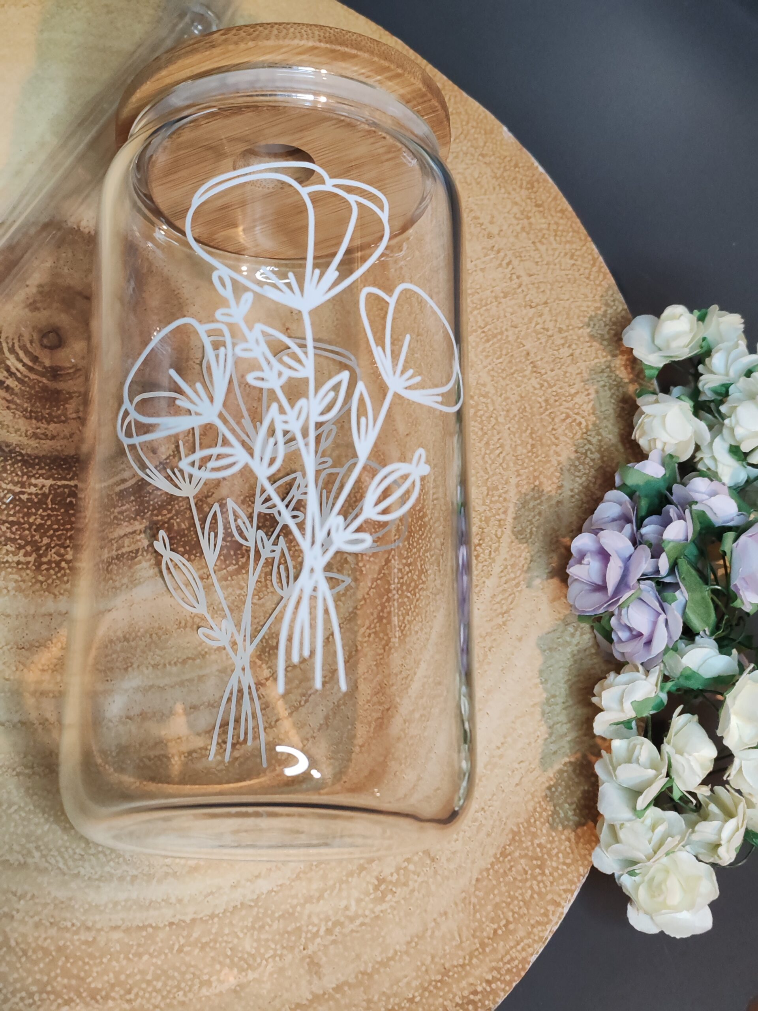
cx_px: 379
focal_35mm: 54
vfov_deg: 35.5
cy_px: 506
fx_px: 1577
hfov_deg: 27.0
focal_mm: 6.12
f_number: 1.9
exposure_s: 1/100
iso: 2000
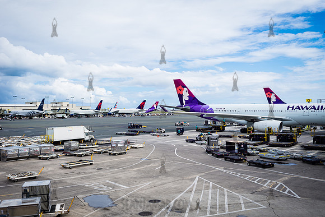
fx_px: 325
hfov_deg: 53.2
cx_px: 162
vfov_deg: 36.9
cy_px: 108
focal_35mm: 36
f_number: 4
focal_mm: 35
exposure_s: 1/1250
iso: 100
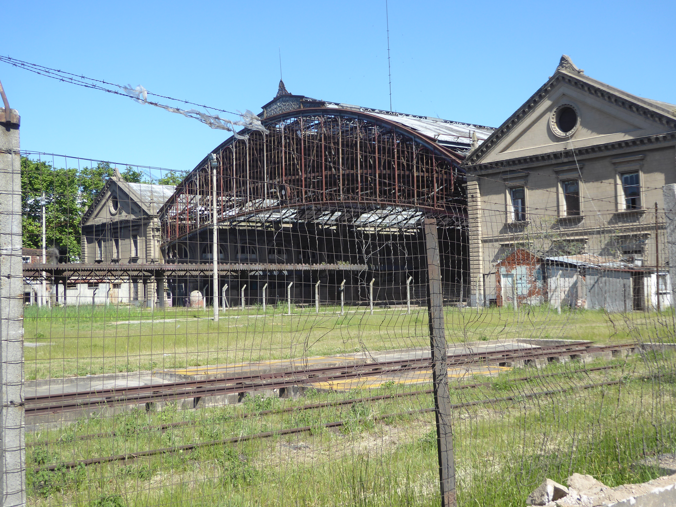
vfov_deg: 31.5
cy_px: 254
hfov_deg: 41.2
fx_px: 898
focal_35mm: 46
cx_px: 338
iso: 80
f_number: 3.9
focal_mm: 7.8
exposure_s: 1/400
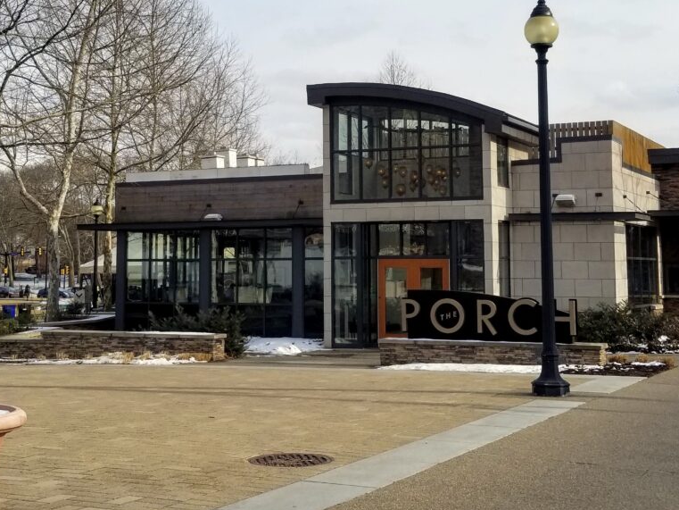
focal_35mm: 35
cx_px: 293
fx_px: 687
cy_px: 170
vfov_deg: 40.2
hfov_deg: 52.4
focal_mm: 4.3
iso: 50
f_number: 1.7
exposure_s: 1/2288
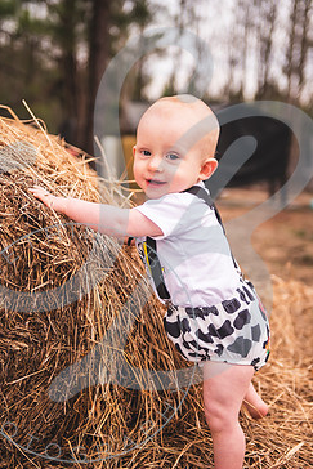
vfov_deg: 29.6
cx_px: 137
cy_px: 245
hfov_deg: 20.0
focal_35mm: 68
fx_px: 886
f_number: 2.8
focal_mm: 55
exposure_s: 1/320
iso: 200
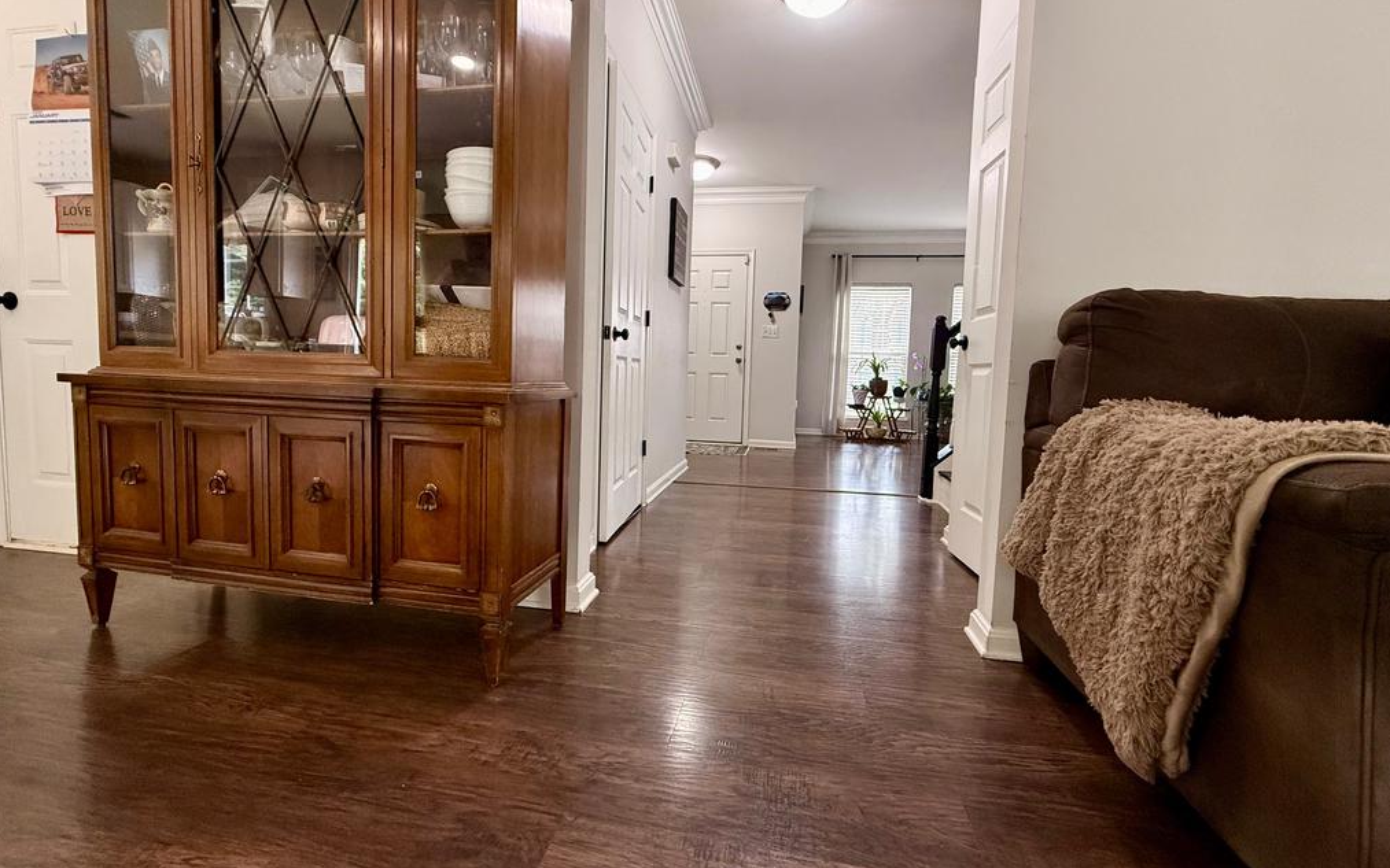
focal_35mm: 15
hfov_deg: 101.5
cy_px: 411
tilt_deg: -4.0
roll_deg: -1.8
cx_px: 697
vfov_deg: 74.7
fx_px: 568
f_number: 2.2
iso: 400
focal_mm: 2.22
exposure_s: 1/120
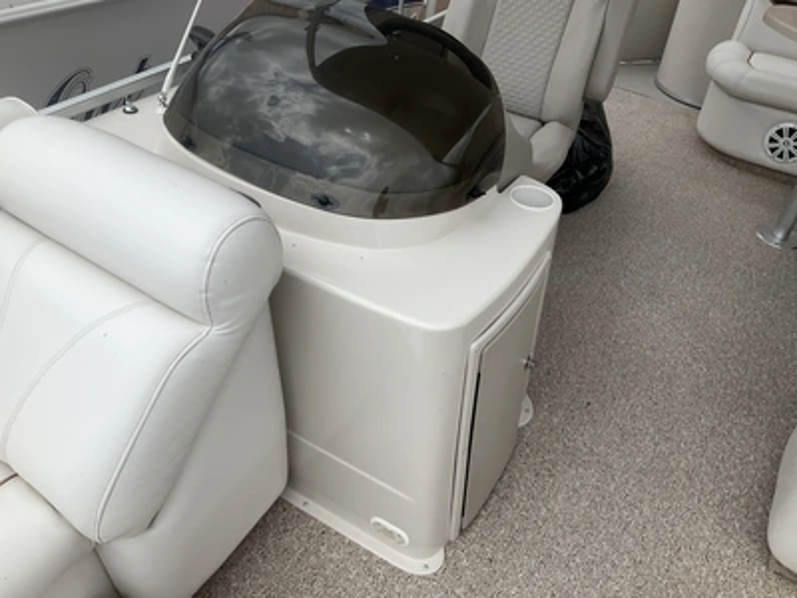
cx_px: 398
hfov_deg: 61.7
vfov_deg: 48.2
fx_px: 668
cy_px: 299
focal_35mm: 29
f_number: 1.8
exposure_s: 1/2320
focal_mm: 3
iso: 25
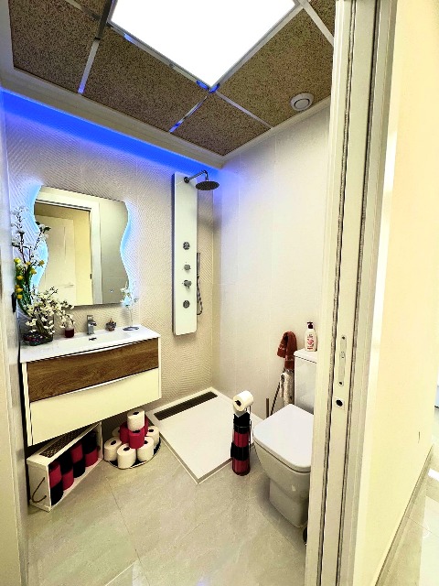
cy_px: 293
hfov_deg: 85.7
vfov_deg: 102.1
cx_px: 220
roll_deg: -1.3
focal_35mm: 14
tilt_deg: -4.2
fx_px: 237
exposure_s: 1/100
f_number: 2.2
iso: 50
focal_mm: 2.22
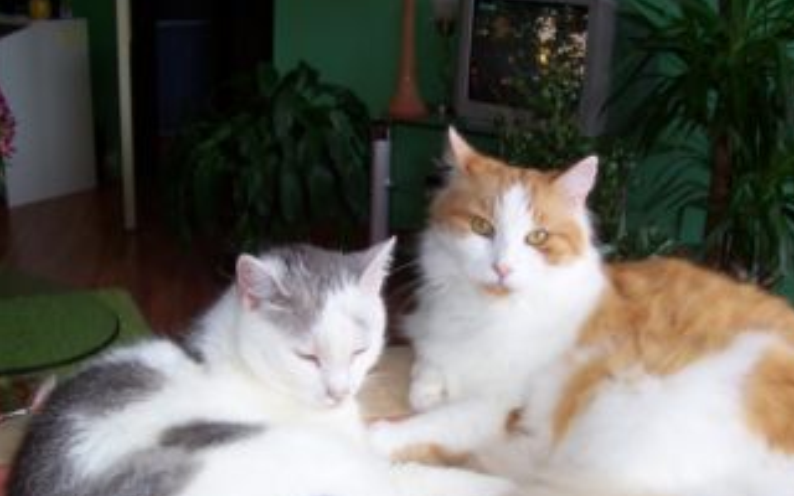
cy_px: 350
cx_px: 449
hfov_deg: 44.3
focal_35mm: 45
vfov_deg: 28.3
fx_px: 974
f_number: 2.7
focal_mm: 5.6
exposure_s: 1/60
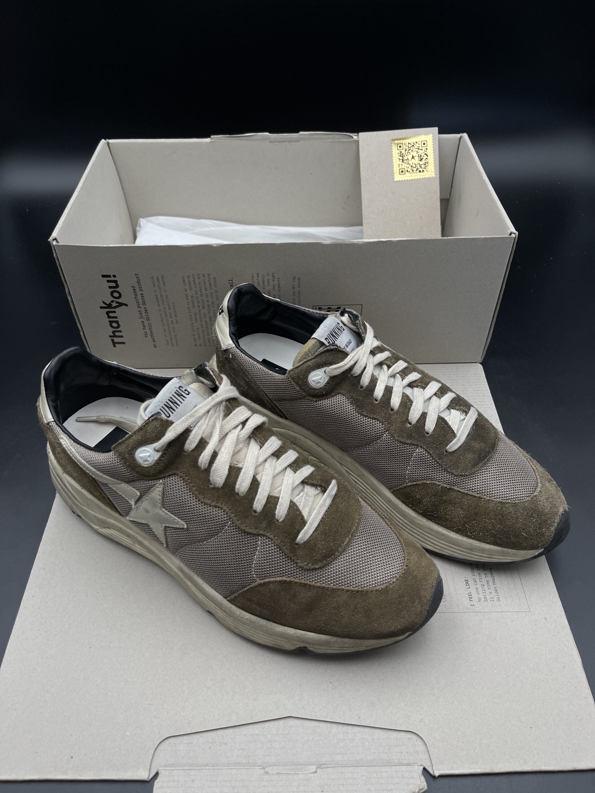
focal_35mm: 25
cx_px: 298
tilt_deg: -47.2
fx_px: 573
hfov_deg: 54.9
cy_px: 396
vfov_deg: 69.4
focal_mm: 5.1
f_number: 1.6
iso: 50
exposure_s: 1/1294
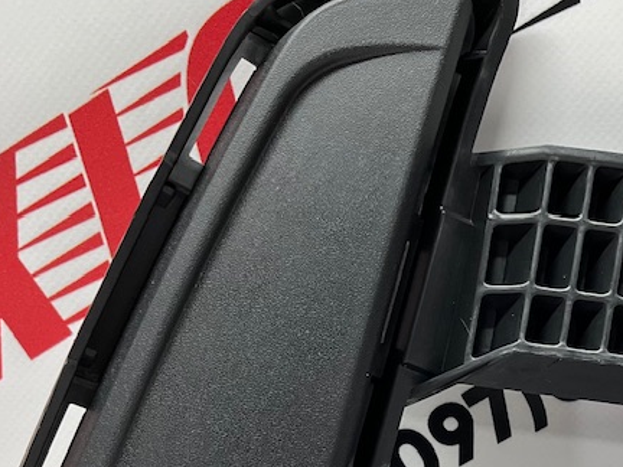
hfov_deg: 23.9
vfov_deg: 18.5
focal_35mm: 77
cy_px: 504
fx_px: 1386
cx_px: 666
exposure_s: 1/100
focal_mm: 5.1
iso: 125
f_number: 1.6
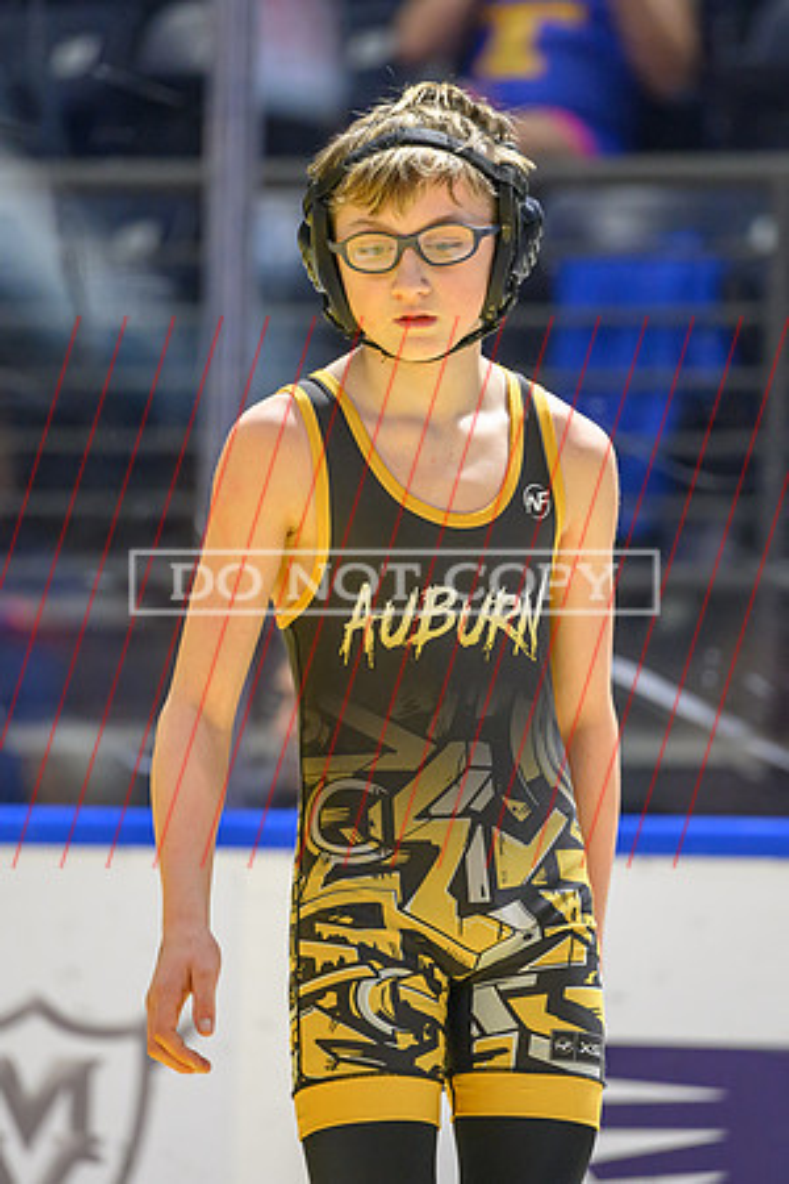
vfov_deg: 6.1
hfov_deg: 4.1
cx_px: 381
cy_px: 563
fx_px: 11144
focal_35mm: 339
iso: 4500
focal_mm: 200
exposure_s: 1/800
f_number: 2.8
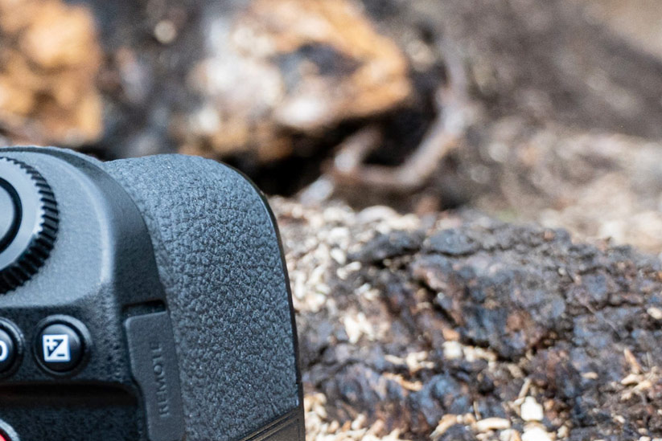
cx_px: -296
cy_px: 223
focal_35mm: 112
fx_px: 2060
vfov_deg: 12.2
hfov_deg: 16.8
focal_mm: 24
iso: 400
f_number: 5.6
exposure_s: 1/320
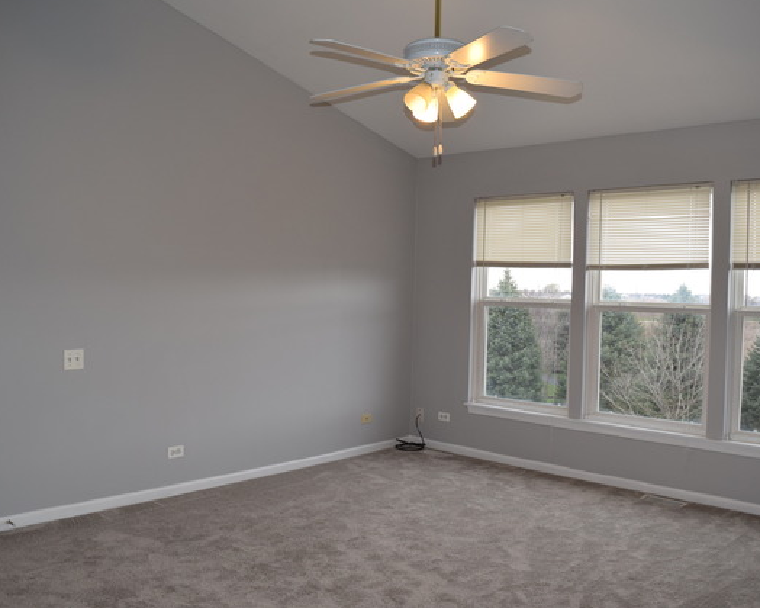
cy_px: 300
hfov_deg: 57.2
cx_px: 384
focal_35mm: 31
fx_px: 697
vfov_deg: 47.1
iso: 500
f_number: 5.6
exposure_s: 1/125
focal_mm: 18
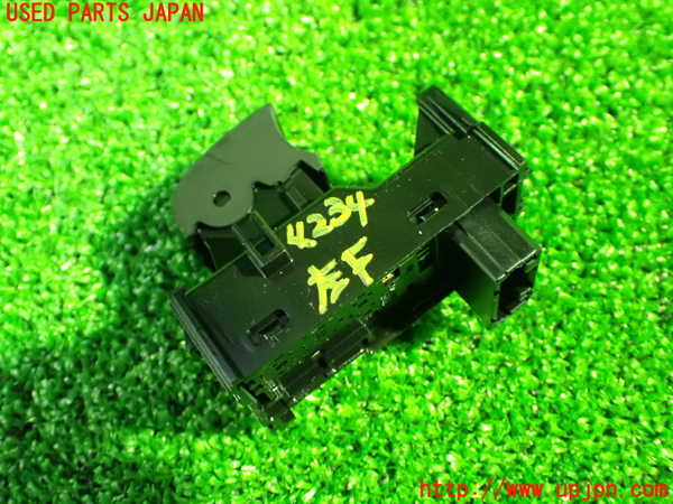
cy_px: 252
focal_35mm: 38
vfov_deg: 37.7
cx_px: 336
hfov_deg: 49.0
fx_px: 739
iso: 1600
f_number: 2.7
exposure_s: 1/13
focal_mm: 6.83
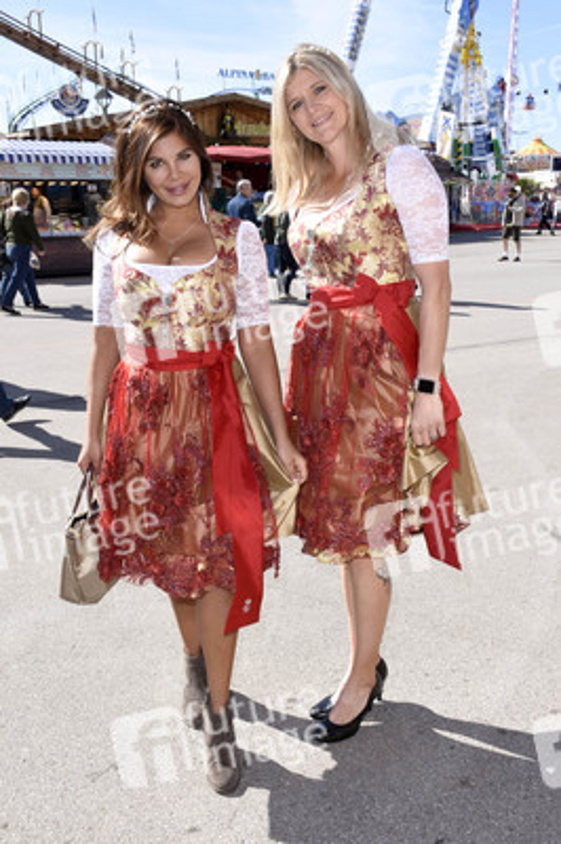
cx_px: 280
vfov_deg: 55.1
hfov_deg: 38.3
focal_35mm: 34
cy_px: 422
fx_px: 808
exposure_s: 1/160
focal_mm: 23
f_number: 9
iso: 160
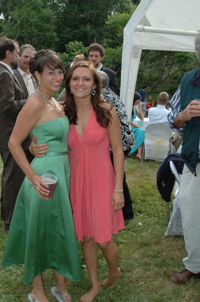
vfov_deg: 46.4
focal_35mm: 42
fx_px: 351
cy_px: 155
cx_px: 82
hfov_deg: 31.7
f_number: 5
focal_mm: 22
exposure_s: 1/500
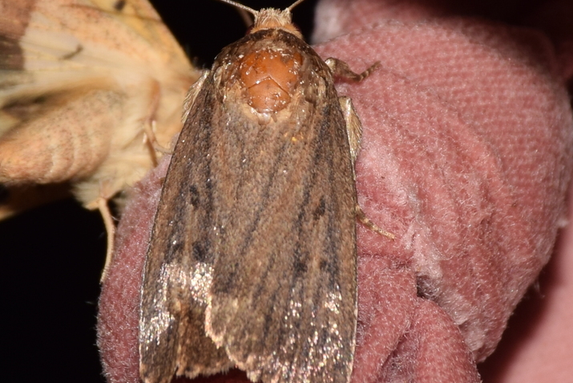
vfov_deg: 4.9
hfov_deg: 7.3
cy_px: 180
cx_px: 234
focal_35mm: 282
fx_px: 4489
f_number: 13
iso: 100
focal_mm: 140
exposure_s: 1/160
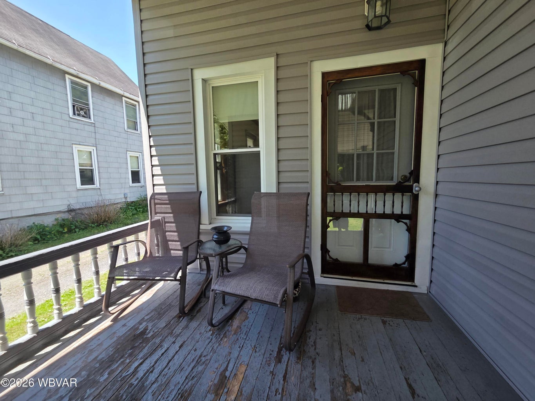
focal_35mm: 13
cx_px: 268
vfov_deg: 89.9
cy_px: 200
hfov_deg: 106.2
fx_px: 201
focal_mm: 2.2
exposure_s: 1/309
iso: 50
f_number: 2.2
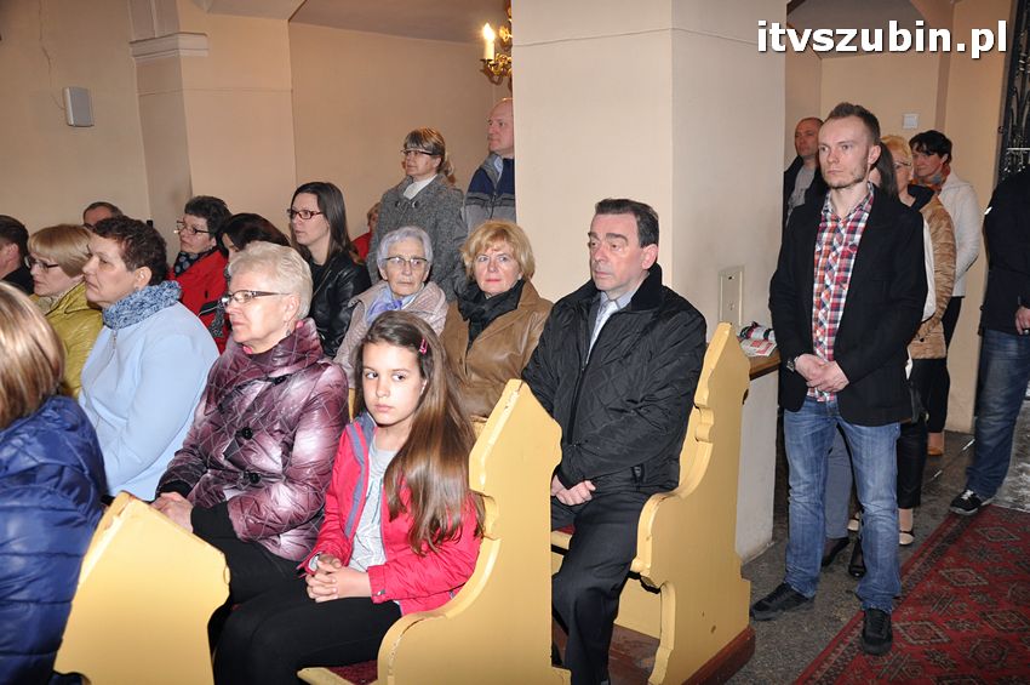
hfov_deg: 59.5
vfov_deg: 41.6
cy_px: 342
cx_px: 515
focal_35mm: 32
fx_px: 900
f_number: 5.6
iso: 800
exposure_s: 1/60
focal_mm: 21
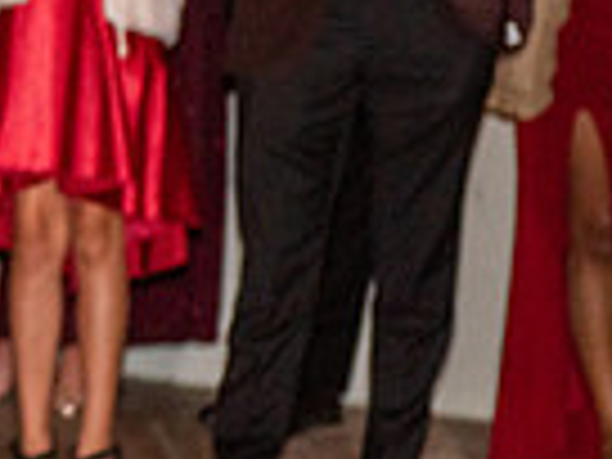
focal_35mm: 288
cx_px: -626
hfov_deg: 6.7
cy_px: 20
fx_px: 5092
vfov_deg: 5.2
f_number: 2.8
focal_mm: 70
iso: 1250
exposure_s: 1/125
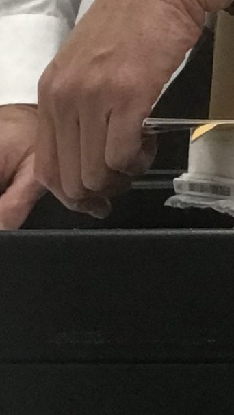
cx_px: 393
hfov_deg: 8.0
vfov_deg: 13.2
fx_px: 1619
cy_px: -337
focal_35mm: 147
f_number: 2.2
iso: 40
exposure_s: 1/30
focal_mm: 2.87
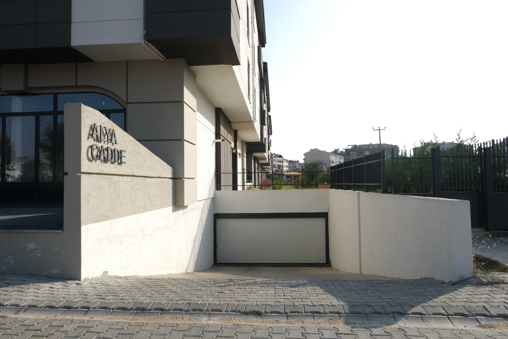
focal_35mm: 24
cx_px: 254
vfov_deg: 53.1
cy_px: 170
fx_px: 339
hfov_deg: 73.7
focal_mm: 16
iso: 125
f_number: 11
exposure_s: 1/125
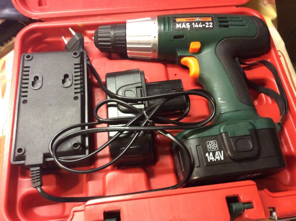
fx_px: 273
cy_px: 110
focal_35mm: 32
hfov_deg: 56.9
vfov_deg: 44.1
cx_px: 148
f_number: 2.4
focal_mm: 3.3
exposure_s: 1/17
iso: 320
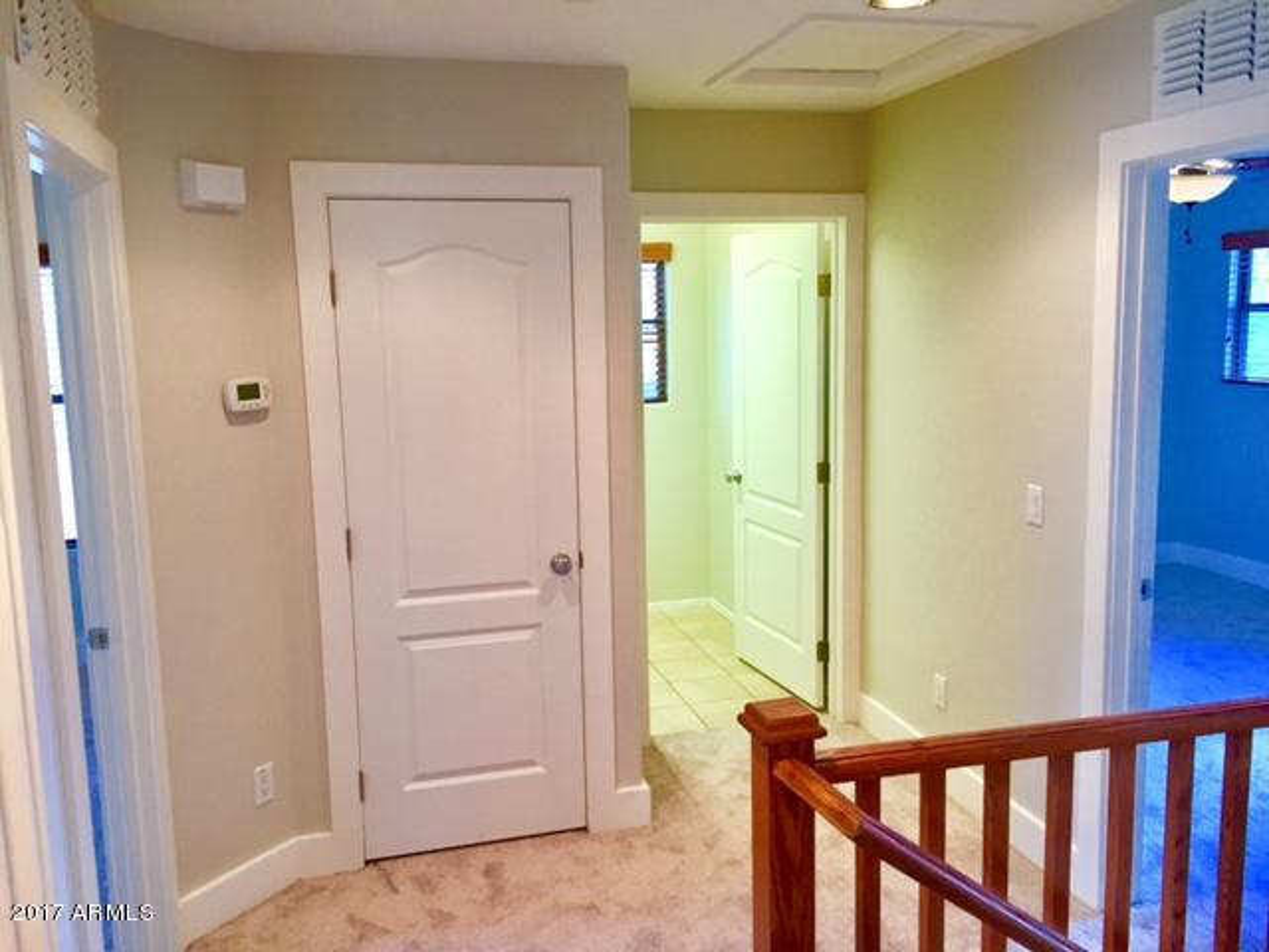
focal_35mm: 29
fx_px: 1063
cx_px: 634
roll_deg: +0.9
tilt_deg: -10.1
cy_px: 476
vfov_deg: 48.2
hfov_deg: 61.7
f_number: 2.2
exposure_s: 1/30
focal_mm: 4.15
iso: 80
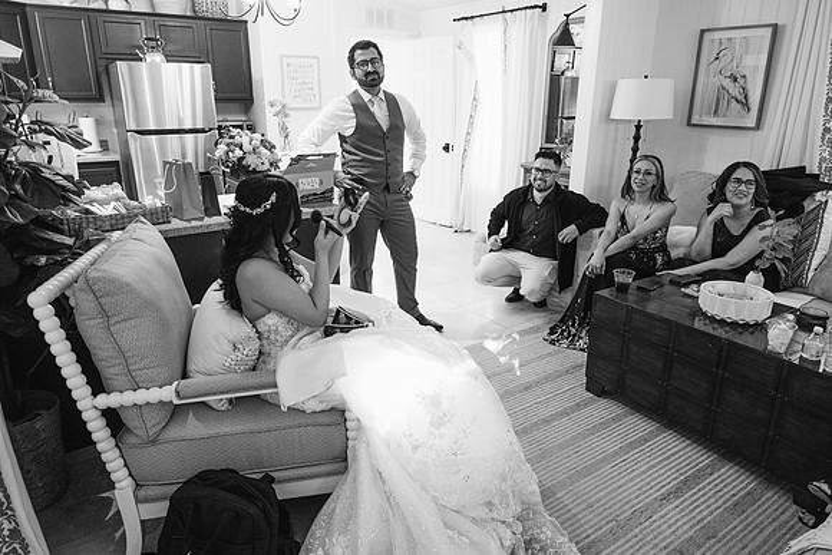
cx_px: 416
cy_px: 278
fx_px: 555
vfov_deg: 53.2
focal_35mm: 24
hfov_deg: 73.7
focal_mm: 16
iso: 3200
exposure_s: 1/80
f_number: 2.8
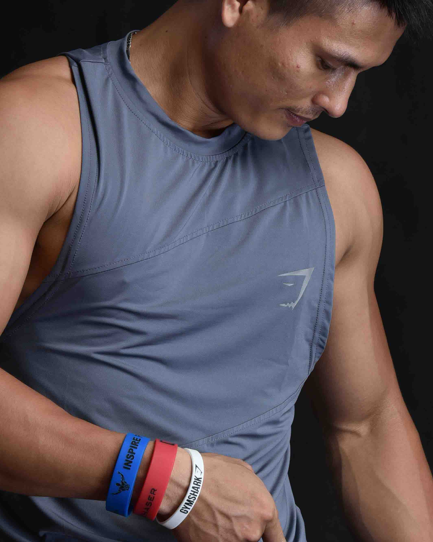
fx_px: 4598
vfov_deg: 6.7
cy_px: 349
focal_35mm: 287
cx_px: 190
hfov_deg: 5.4
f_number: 10
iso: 160
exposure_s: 1/200
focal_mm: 135
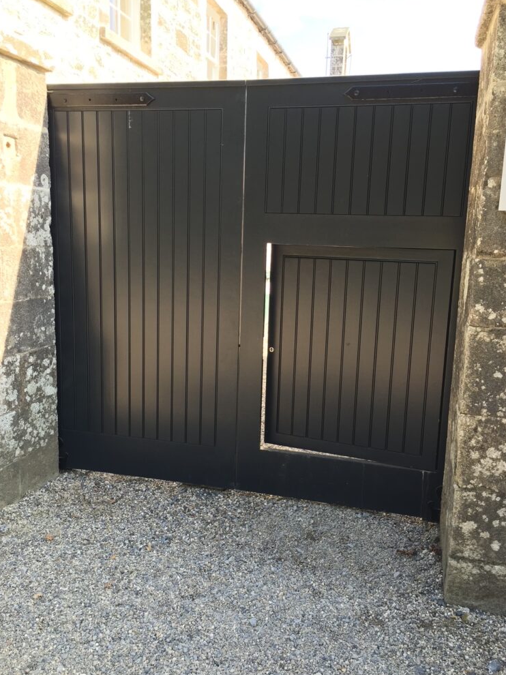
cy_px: 343
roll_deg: -1.5
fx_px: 585
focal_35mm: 30
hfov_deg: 46.8
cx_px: 257
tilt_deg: -8.0
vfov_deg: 60.0
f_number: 2.2
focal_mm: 4.15
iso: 32
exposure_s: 1/120
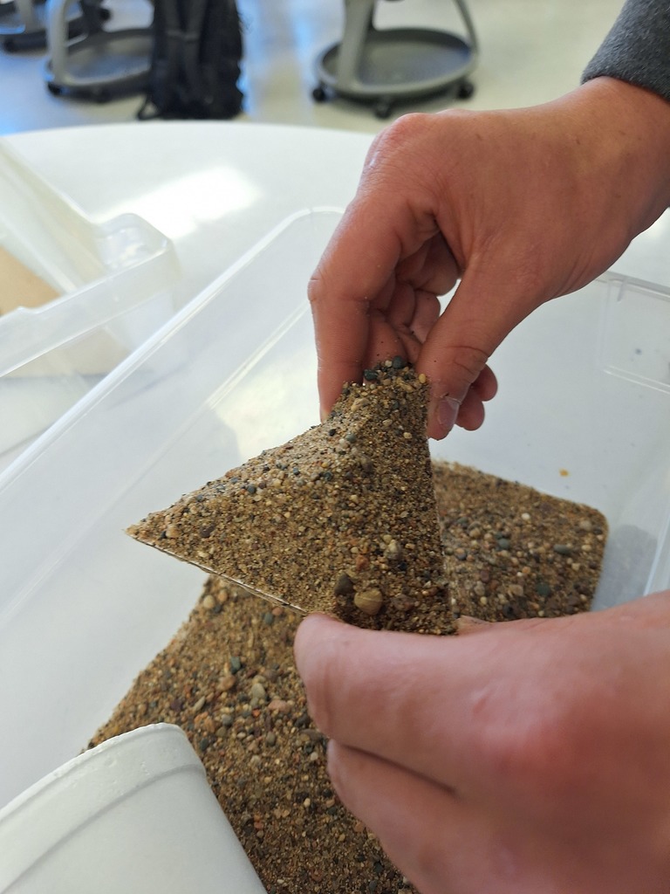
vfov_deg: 73.9
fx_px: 594
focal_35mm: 23
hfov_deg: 58.9
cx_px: 335
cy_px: 447
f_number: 1.8
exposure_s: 1/60
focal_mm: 5.54
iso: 64
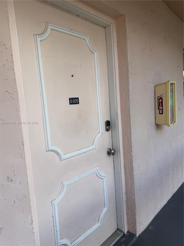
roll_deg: +3.9
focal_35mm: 24
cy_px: 123
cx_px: 92
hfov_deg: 56.8
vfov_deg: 71.6
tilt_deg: -6.1
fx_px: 170
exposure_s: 1/665
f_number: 1.78
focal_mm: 6.76
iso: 80
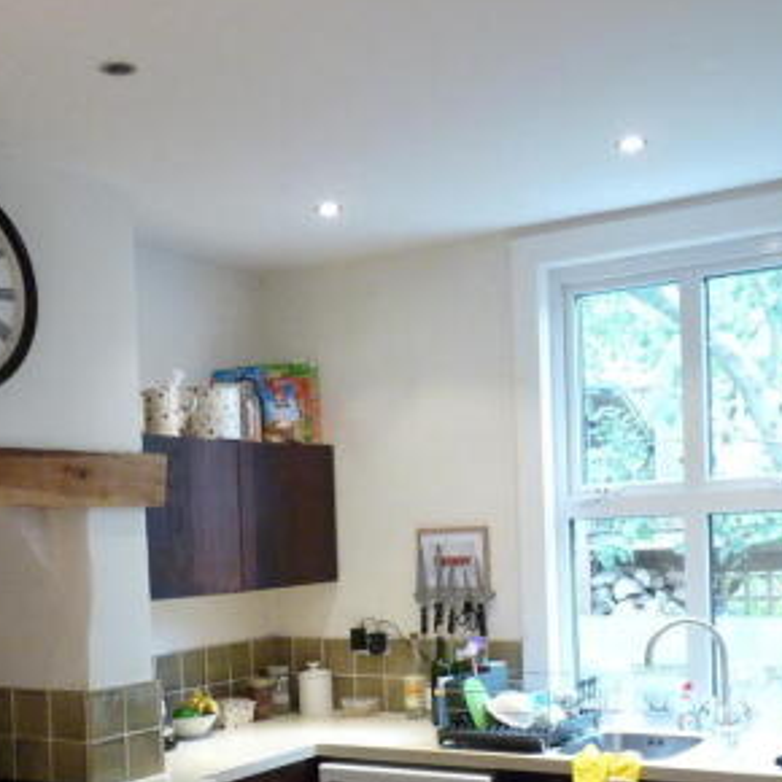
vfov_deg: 34.7
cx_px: 311
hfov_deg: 35.2
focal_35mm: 48
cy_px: 578
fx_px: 1227
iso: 400
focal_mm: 4.8
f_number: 2.8
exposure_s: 1/10
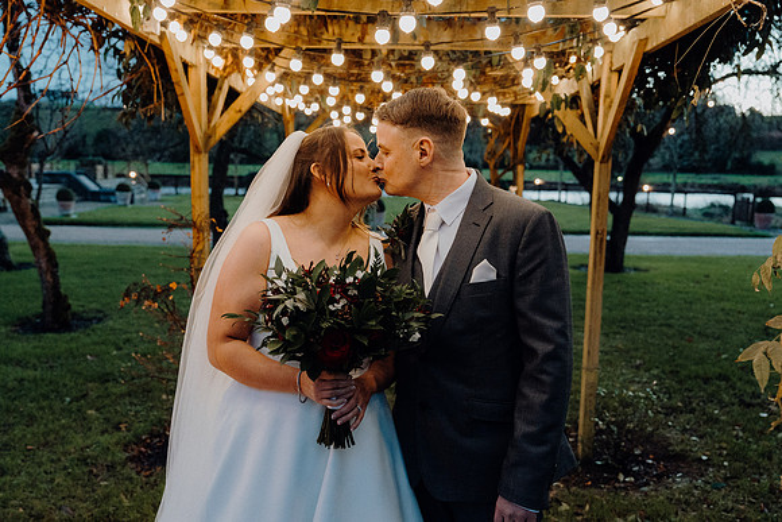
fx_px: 674
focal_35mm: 31
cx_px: 391
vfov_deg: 42.3
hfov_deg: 60.3
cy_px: 261
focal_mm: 31
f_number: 3.5
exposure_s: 1/160
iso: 5000
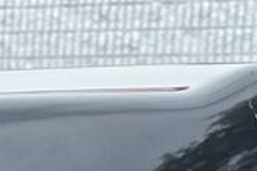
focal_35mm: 182
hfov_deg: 10.5
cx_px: -226
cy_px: 513
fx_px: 1299
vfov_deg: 6.8
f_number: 1.7
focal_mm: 6.3
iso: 16
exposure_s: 1/120
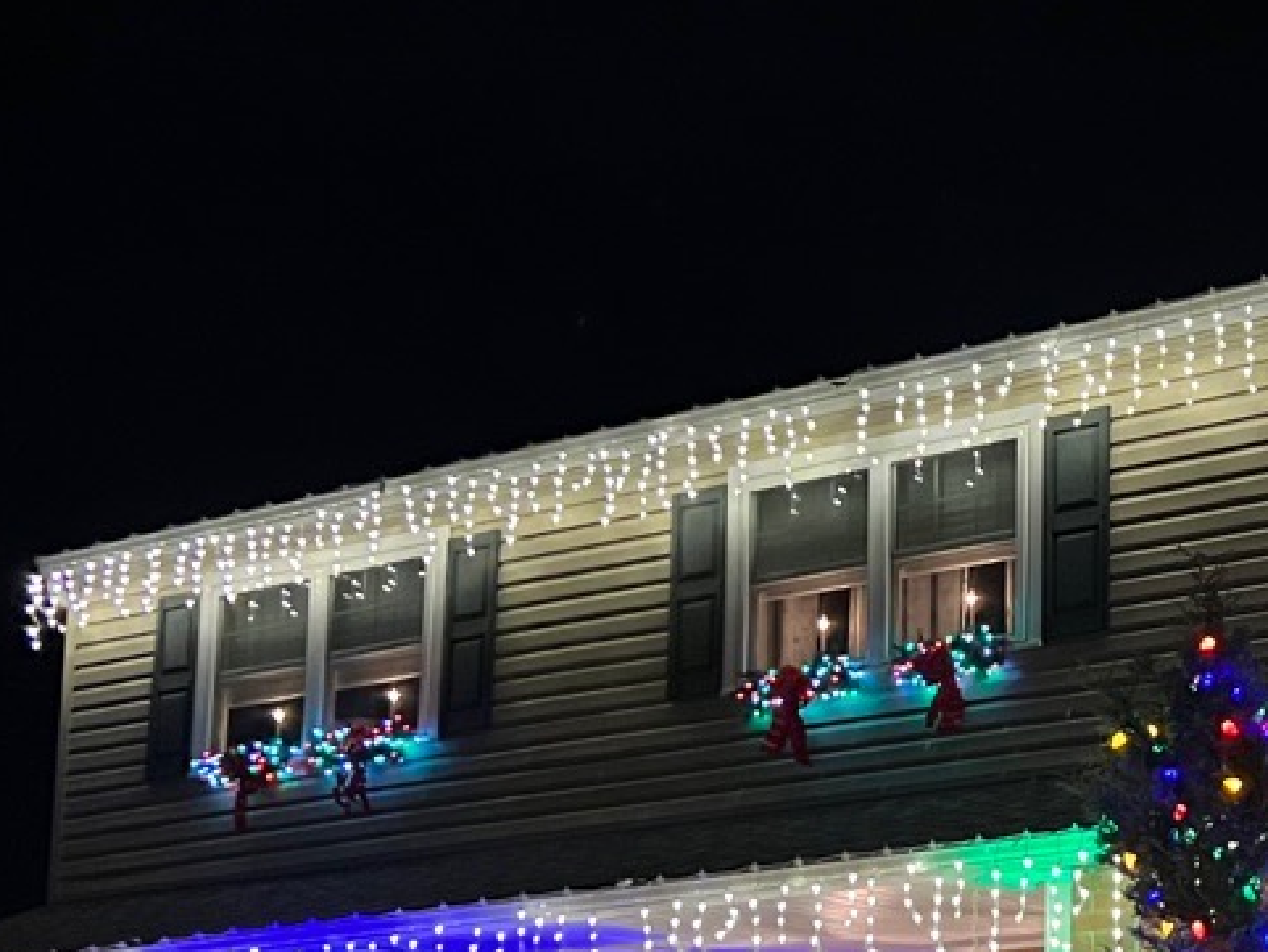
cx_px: 1226
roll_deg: -0.3
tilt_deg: +10.4
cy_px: 782
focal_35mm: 81
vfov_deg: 18.0
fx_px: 2968
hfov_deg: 23.3
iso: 500
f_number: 1.5
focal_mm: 5.7
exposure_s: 1/40
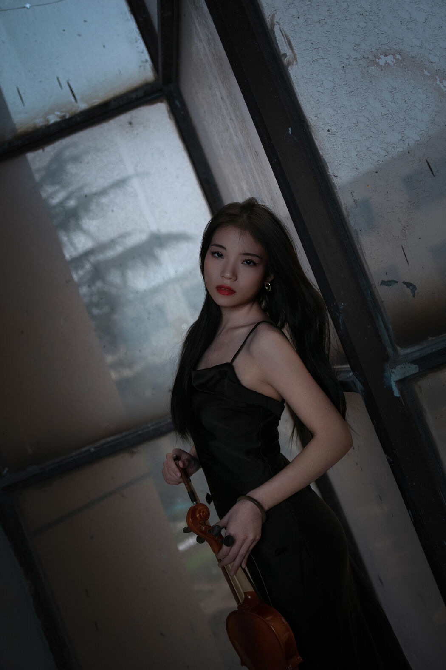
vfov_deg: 48.5
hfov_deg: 33.4
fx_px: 743
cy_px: 335
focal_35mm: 40
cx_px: 223
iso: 320
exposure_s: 1/160
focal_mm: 40
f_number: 2.5
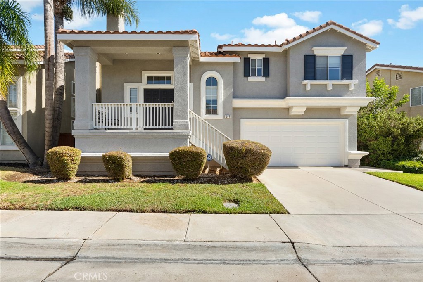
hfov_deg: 93.3
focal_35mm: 17
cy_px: 141
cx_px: 212
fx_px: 200
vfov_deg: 70.5
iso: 100
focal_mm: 17
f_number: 9
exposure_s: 1/160
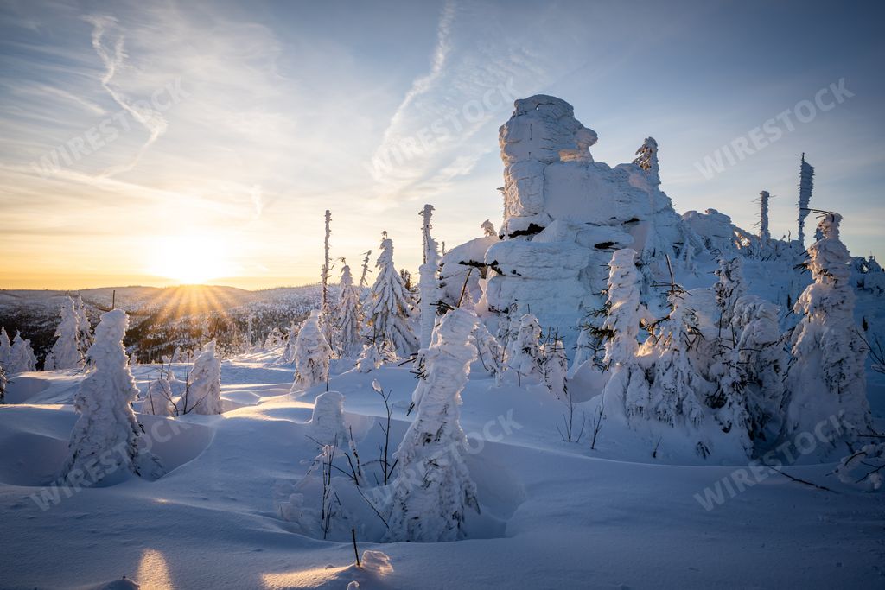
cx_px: 442
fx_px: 590
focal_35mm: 24
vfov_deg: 53.1
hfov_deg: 73.7
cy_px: 295
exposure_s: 1/50
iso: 100
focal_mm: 24
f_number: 13
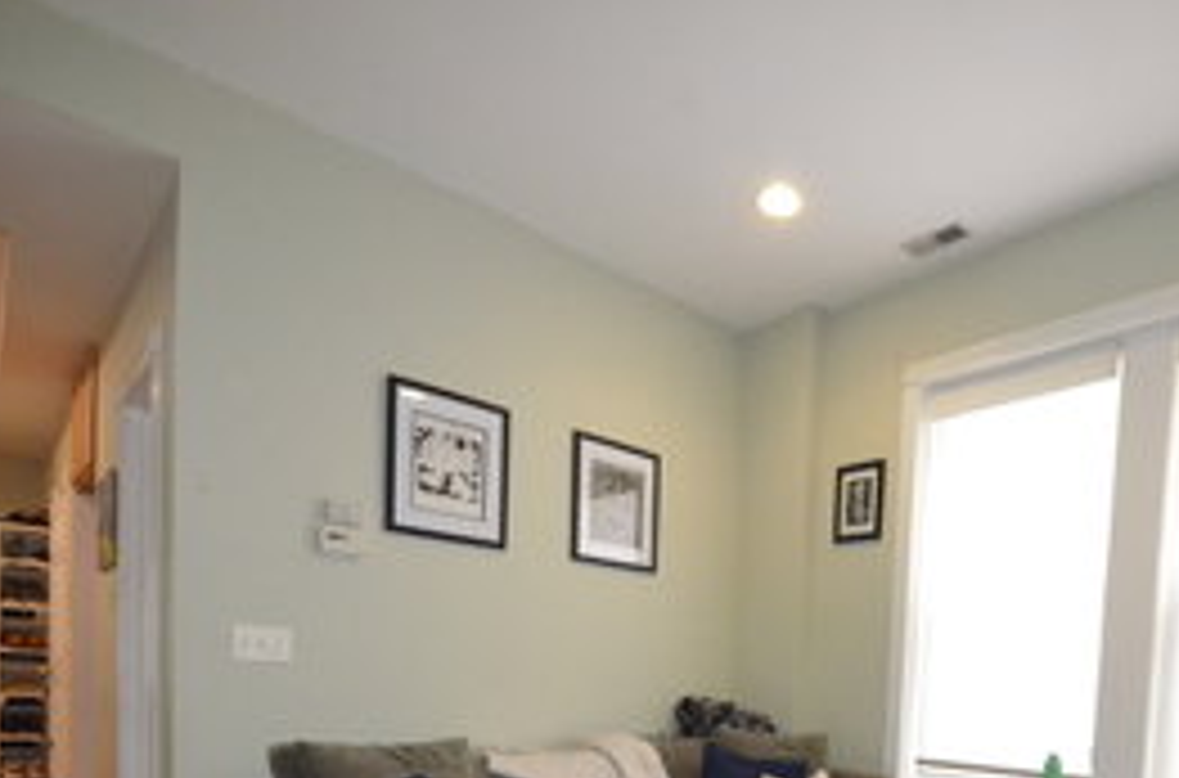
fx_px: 718
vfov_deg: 50.2
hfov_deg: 76.1
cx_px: 792
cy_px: 706
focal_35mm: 22
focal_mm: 8
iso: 5000
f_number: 8
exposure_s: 1/125
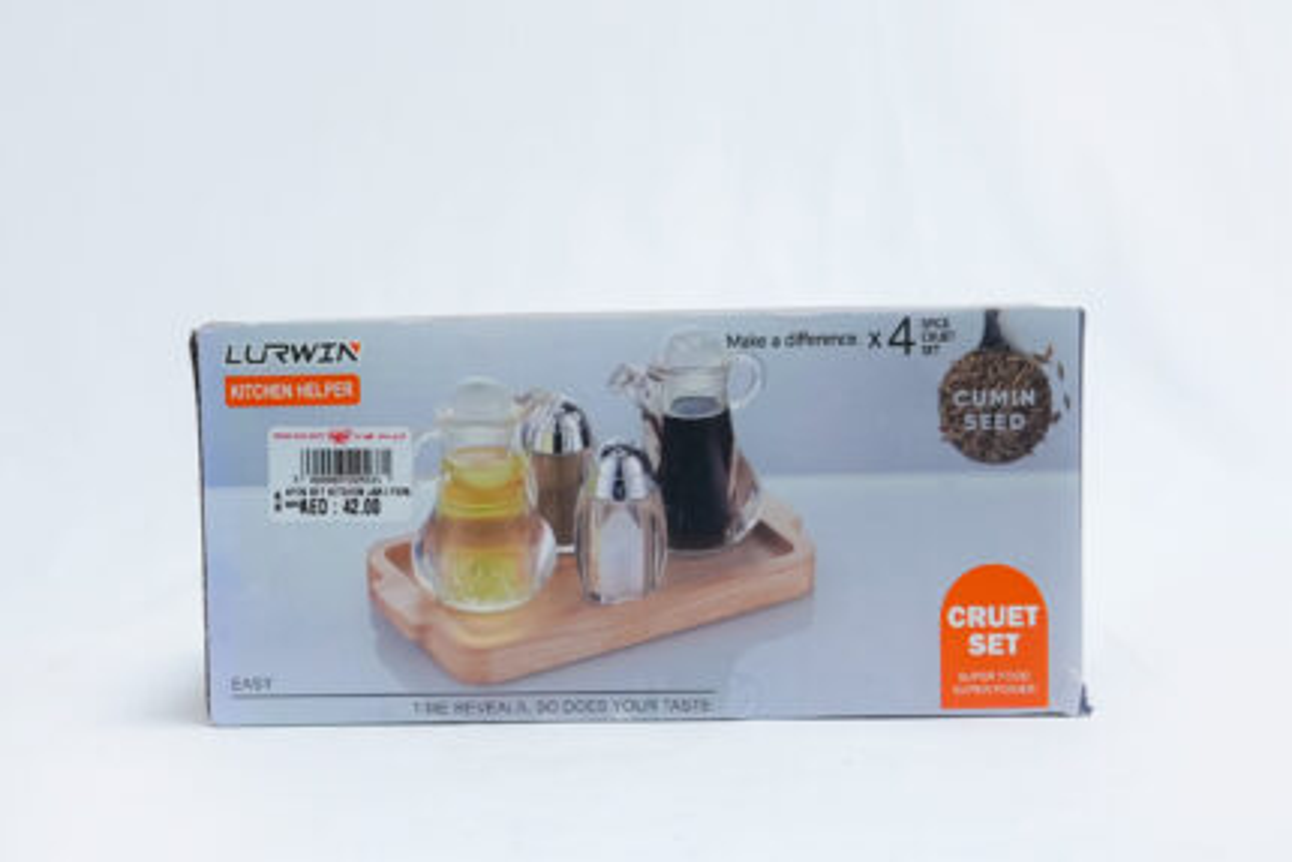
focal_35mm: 64
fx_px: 2298
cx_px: 646
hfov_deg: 31.4
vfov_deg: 21.3
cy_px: 431
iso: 2500
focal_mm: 43
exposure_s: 1/125
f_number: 10
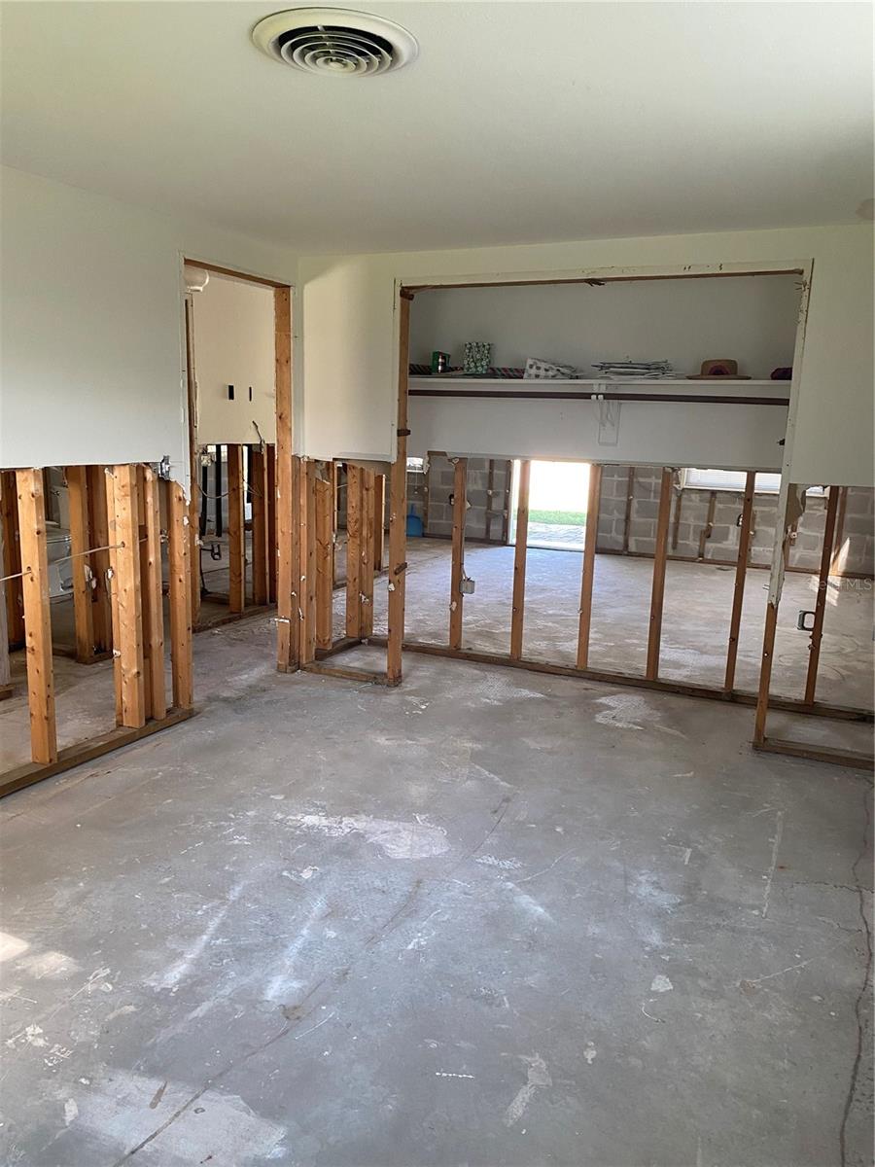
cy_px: 584
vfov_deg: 67.3
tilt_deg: -9.2
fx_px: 876
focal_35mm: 26
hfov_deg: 53.1
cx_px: 438
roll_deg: -1.5
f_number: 1.8
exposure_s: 1/80
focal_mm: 4.25
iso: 125
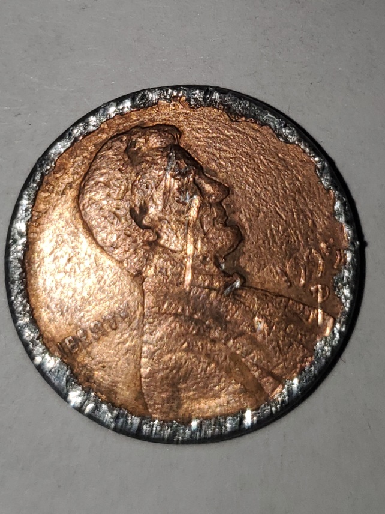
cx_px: 192
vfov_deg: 67.3
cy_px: 257
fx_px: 386
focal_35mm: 26
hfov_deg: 53.1
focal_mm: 4.3
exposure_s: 1/10000
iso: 50
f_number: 1.5
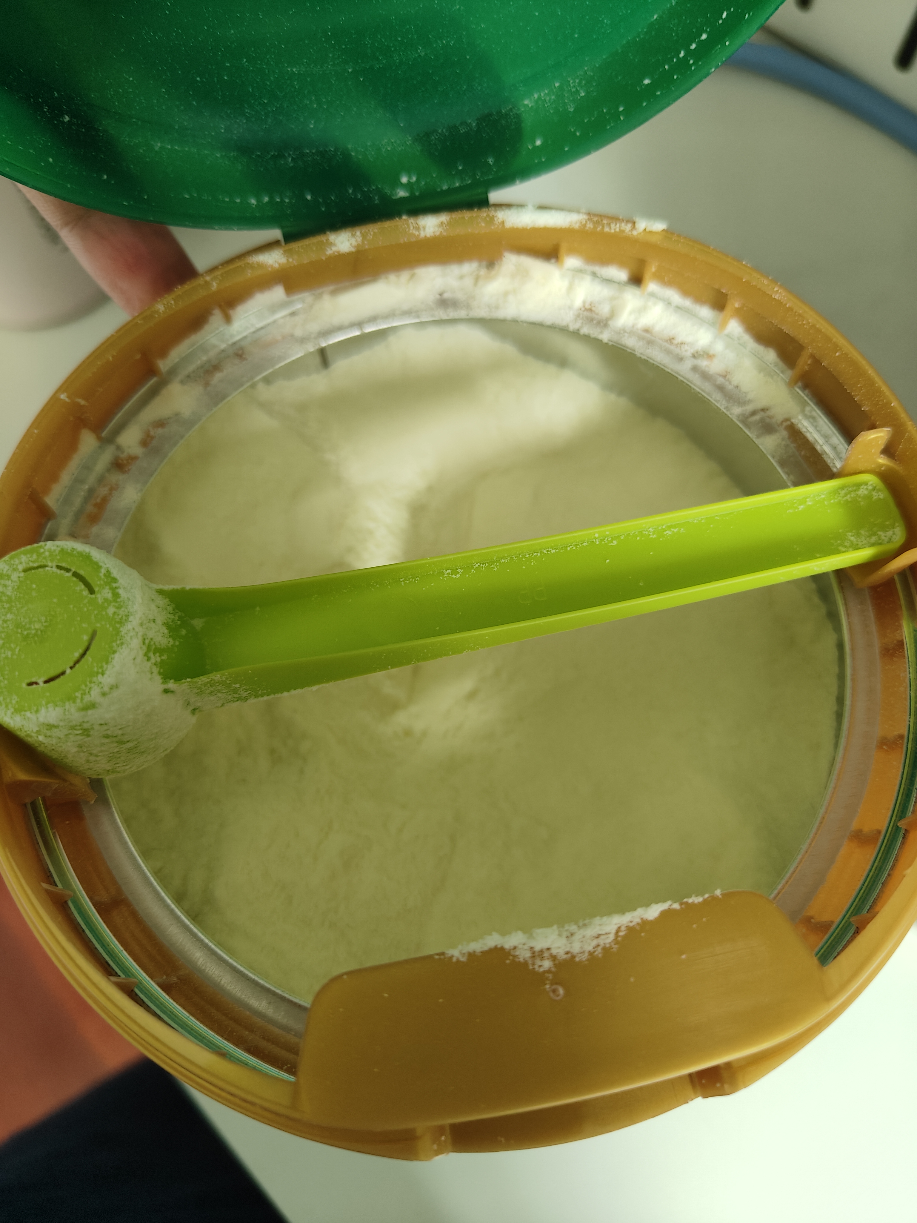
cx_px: 458
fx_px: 848
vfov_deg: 71.6
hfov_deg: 56.8
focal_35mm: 24
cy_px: 612
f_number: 1.8
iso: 160
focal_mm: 5.59
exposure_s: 1/50
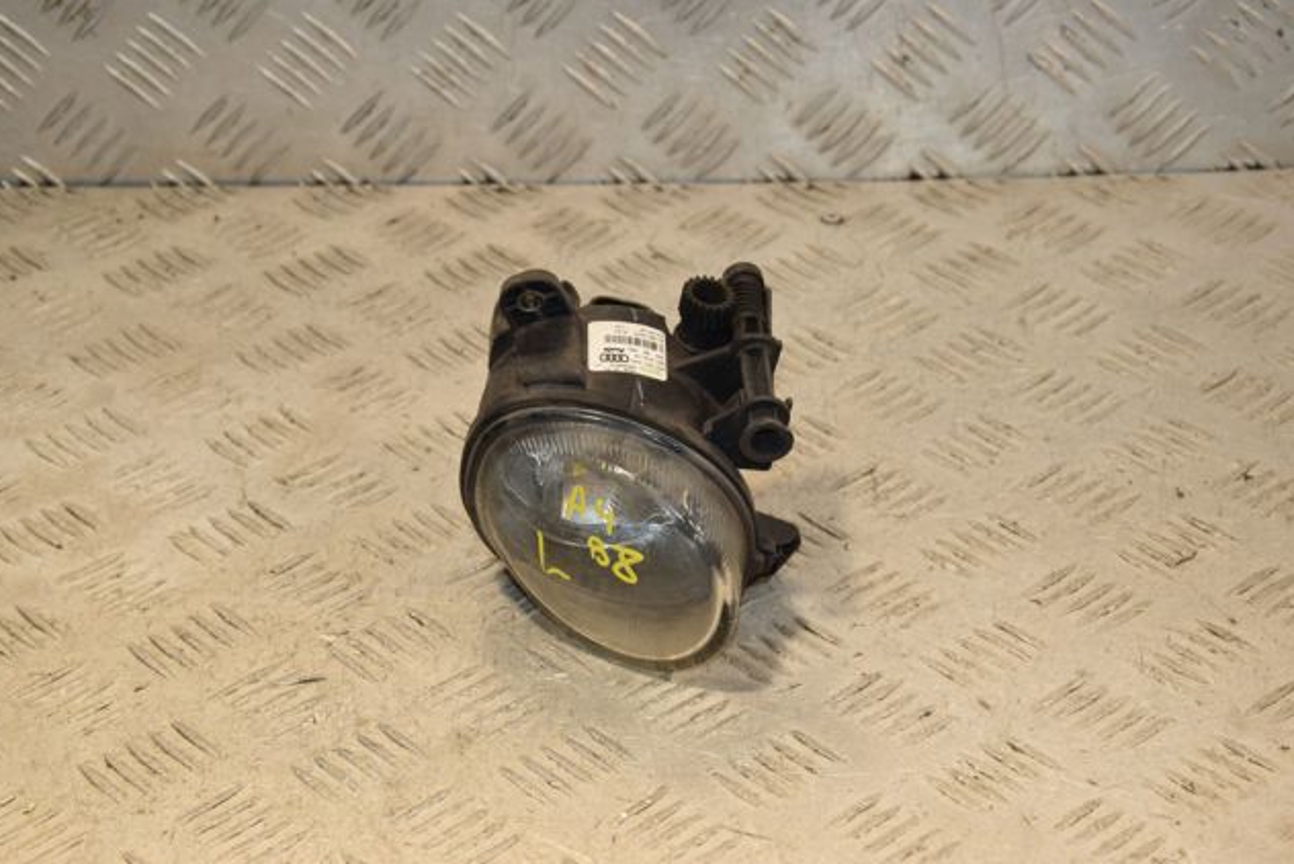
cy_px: 432
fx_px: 3164
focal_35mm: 88
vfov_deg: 15.5
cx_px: 641
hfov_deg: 23.1
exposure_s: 1/200
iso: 800
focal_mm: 58
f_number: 8
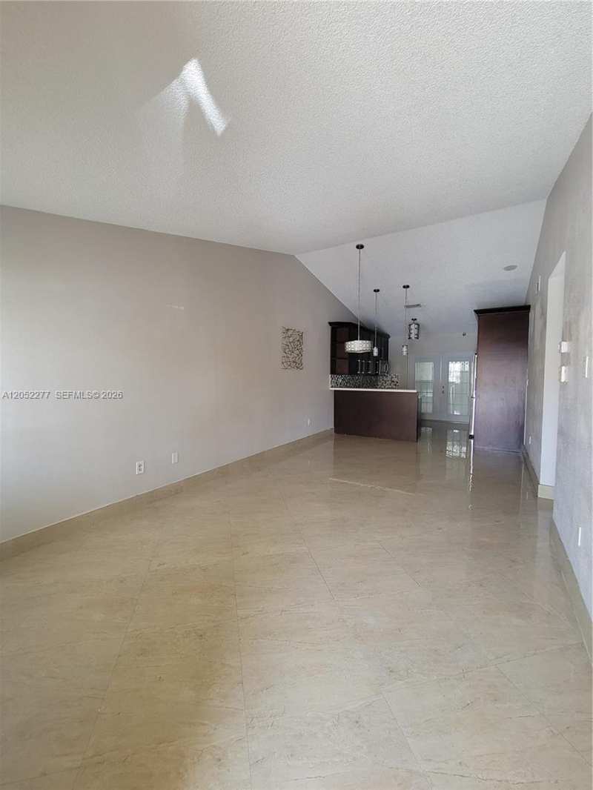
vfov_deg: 106.2
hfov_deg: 89.9
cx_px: 296
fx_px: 297
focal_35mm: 13
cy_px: 395
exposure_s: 1/60
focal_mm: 2.2
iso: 250
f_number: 2.2
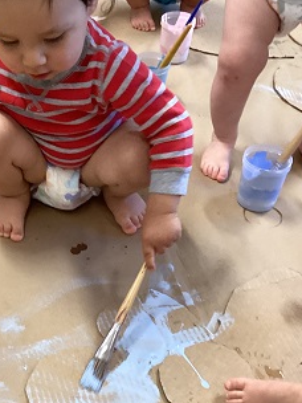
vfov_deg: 37.2
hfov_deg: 28.0
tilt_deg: -45.6
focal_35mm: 51
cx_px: 64
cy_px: 262
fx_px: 593
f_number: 2.4
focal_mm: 3.3
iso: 250
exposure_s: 1/50
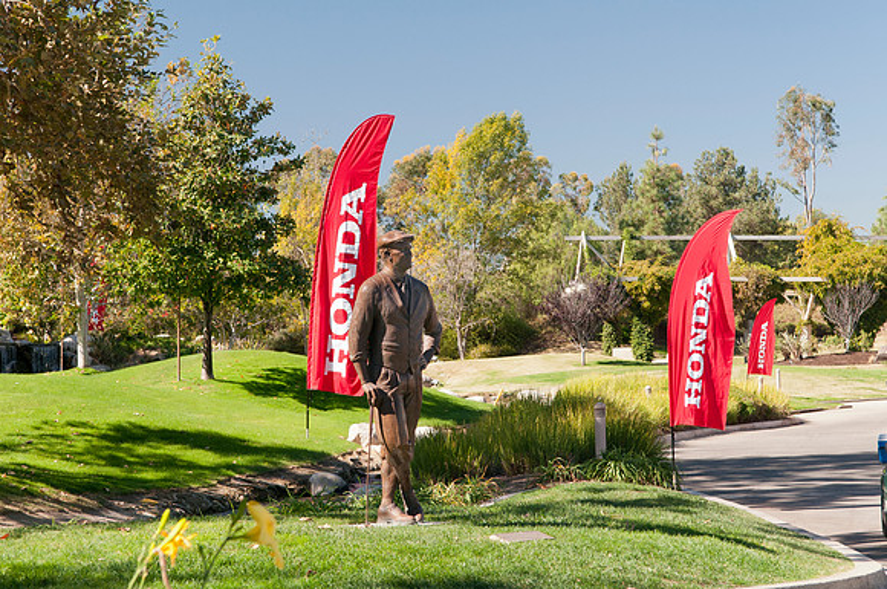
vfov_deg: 16.5
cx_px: 444
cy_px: 294
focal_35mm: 82
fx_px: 2030
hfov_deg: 24.6
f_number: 7.1
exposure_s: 1/200
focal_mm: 55
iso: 400
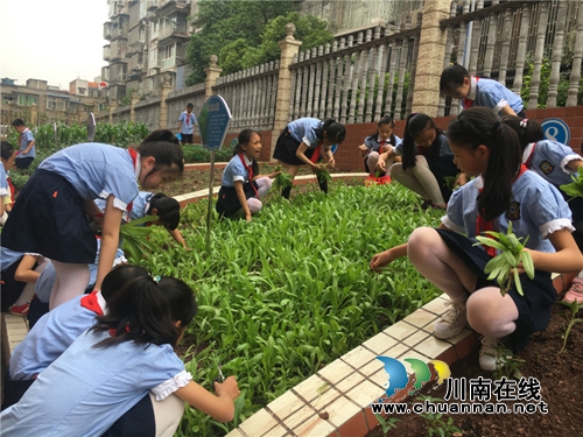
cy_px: 218
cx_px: 292
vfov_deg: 48.2
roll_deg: -4.4
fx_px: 488
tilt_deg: -5.0
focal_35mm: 29
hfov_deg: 61.7
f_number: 2.2
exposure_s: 1/472
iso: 25
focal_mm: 4.15
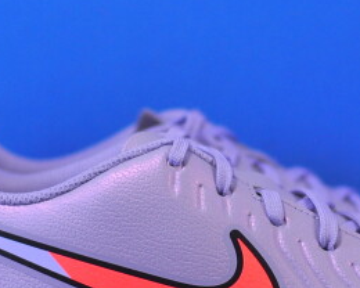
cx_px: 226
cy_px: 128
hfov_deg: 8.9
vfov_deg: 7.2
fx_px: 2301
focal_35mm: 216
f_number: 2.5
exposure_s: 1/320
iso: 250
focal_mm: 50
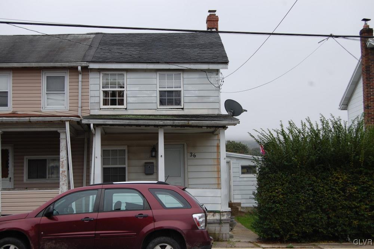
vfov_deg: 23.7
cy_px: 124
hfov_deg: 35.1
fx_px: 592
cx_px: 187
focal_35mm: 57
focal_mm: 38
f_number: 7.1
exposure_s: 1/200
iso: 200
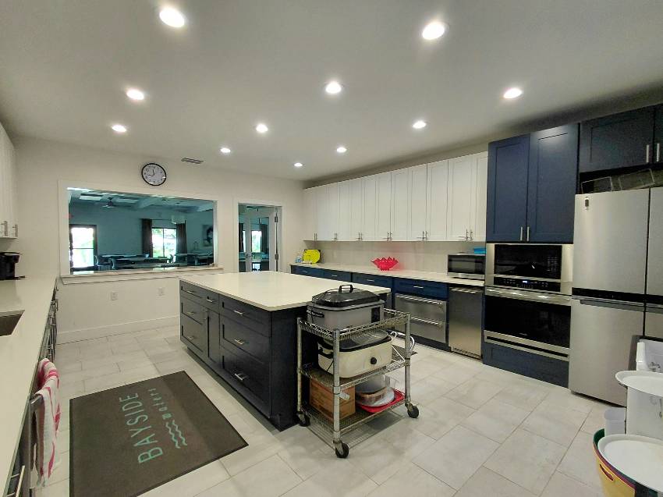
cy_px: 248
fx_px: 306
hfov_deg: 94.5
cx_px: 332
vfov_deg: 78.1
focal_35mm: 16
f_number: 2.2
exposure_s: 1/60.2
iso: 80
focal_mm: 1.64
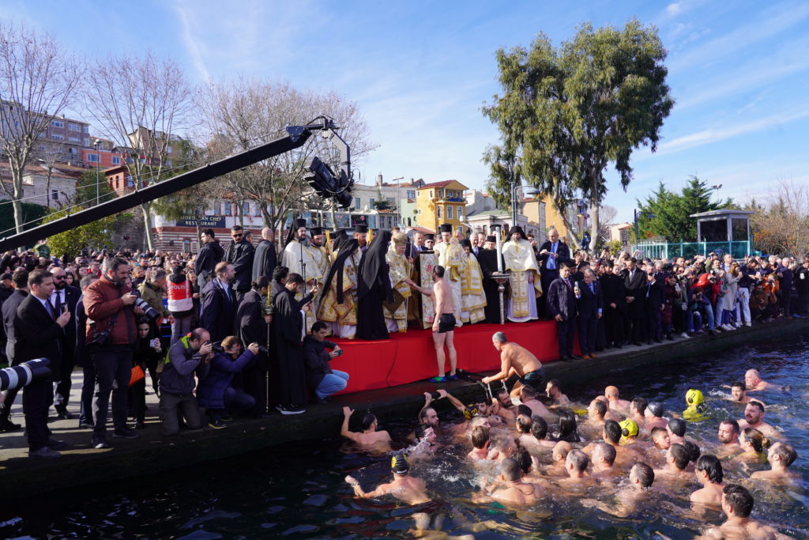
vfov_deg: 49.6
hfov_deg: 69.4
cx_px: 404
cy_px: 270
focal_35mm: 26
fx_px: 584
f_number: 8
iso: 100
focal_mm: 26
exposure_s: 1/125
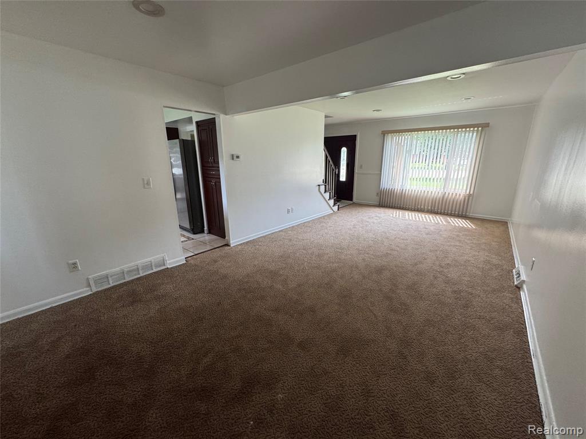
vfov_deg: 85.7
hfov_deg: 102.1
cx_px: 293
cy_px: 220
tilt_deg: -16.1
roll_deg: -0.6
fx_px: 237
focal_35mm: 14
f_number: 2.2
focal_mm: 2.22
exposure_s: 1/99
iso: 200
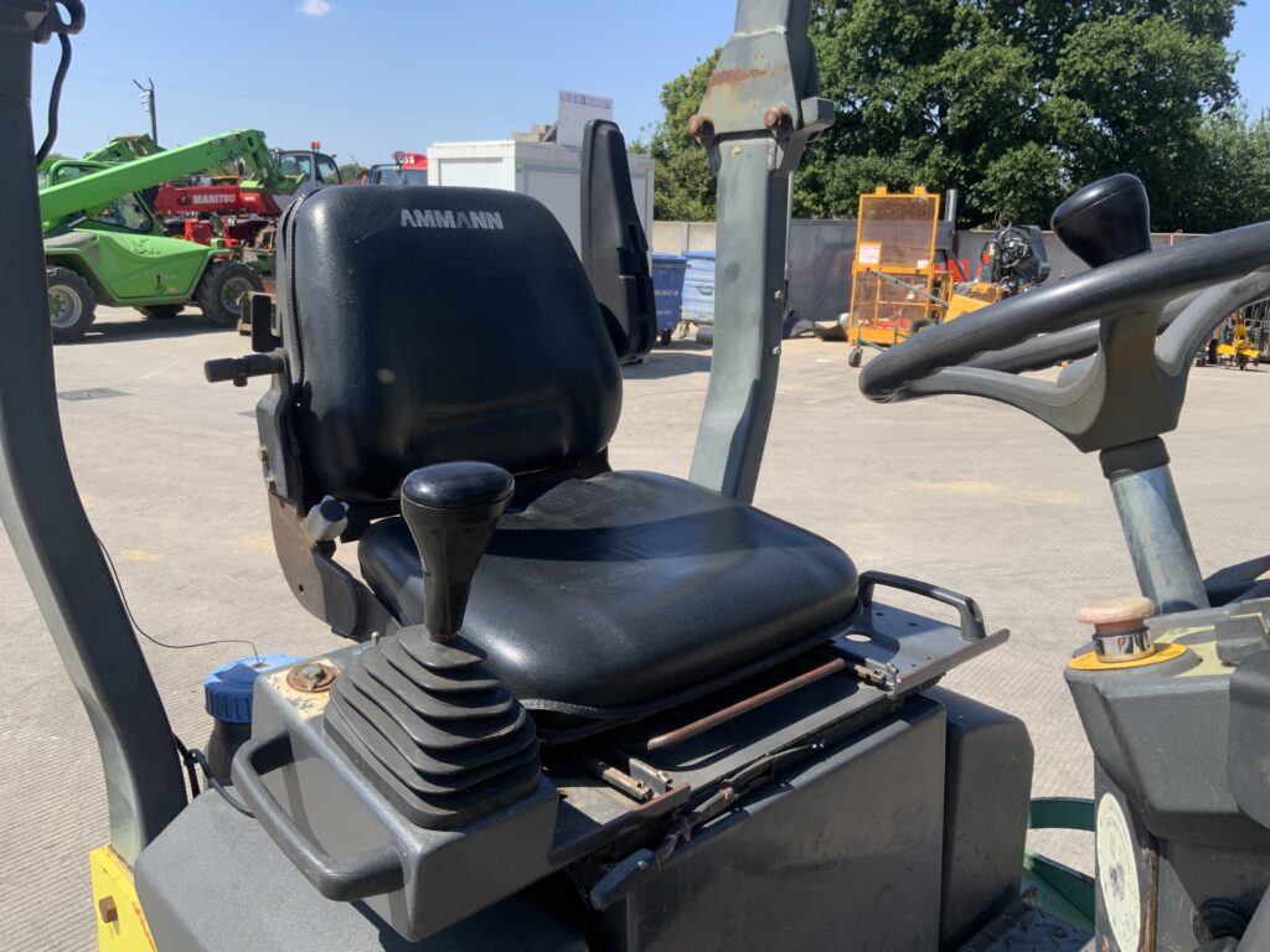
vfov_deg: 48.2
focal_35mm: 29
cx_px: 635
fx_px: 1064
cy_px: 476
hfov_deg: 61.7
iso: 16
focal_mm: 3
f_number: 1.8
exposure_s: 1/1121
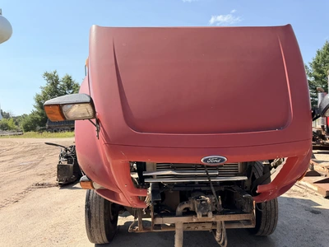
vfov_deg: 56.8
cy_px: 124
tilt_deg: +0.6
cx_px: 164
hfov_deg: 71.6
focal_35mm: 24
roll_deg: -0.5
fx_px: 228
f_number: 1.78
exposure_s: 1/2703
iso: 100
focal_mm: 6.76
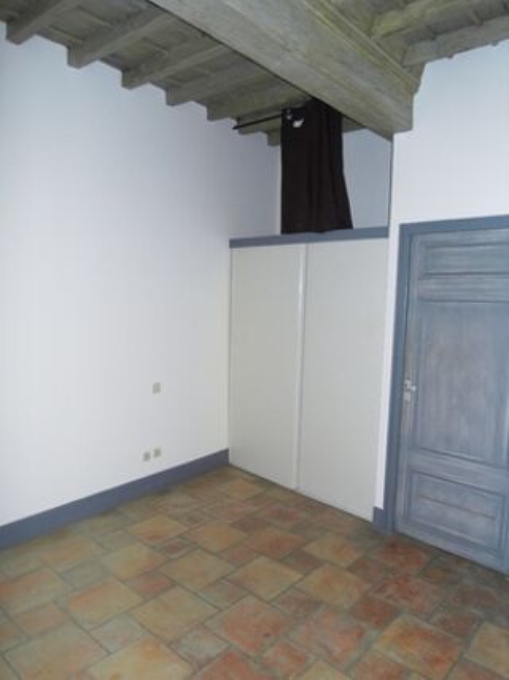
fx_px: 471
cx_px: 254
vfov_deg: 71.6
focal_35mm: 24
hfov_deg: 56.8
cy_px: 340
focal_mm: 4.3
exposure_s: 1/40
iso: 100
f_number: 2.8
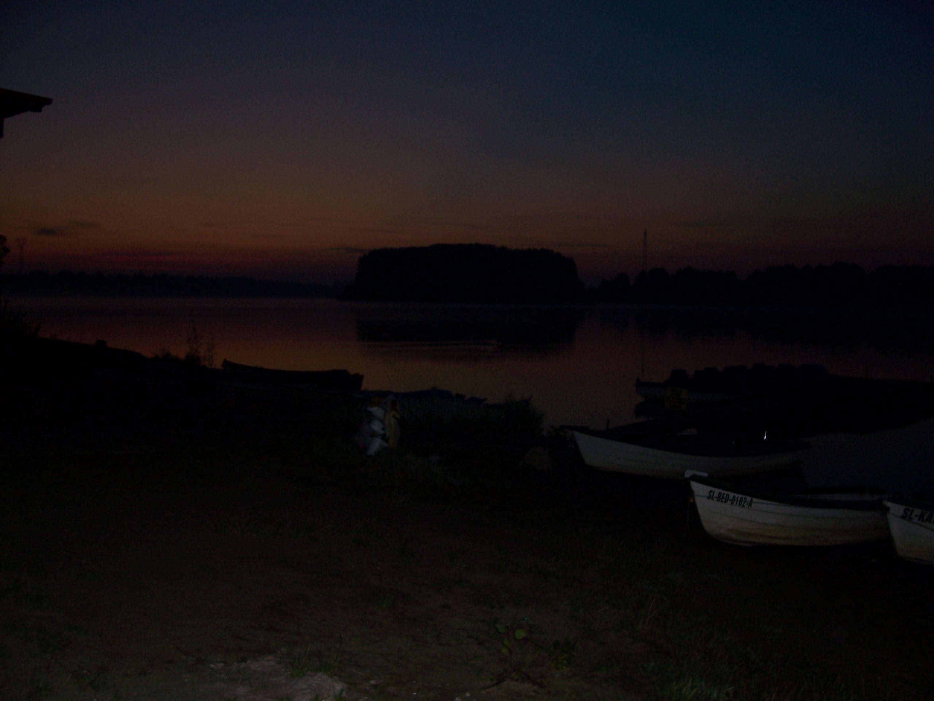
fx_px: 917
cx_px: 467
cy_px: 350
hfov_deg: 54.0
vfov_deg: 41.8
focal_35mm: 34
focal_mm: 5.6
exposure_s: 1/60
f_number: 2.7
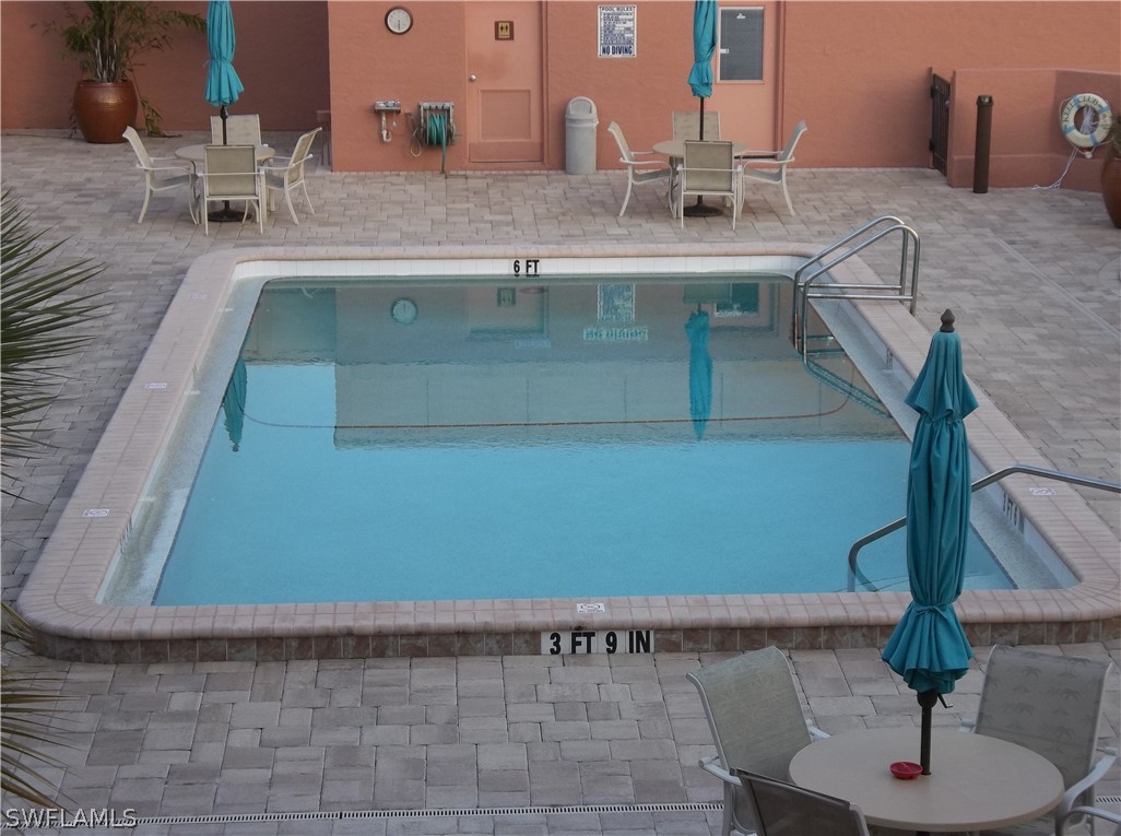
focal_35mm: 74
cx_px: 560
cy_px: 418
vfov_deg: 19.8
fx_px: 2391
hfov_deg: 26.4
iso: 80
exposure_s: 1/200
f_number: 3.9
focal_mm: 13.2
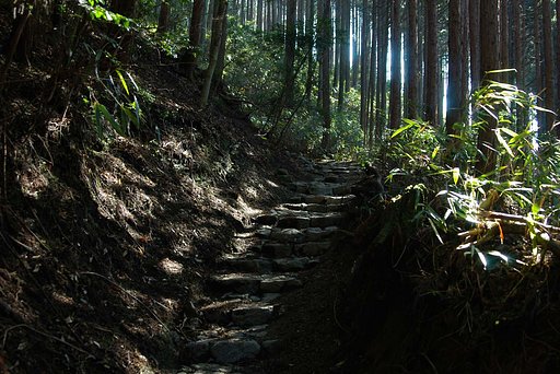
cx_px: 280
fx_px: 654
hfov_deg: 46.4
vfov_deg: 31.9
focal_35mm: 42
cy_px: 187
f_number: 3.5
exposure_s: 1/30
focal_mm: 28
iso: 200
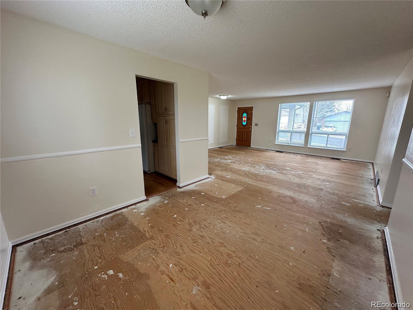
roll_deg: -0.2
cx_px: 206
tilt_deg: -11.9
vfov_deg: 85.7
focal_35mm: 14
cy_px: 155
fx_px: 167
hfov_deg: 102.1
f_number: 2.2
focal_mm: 2.22
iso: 160
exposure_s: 1/120
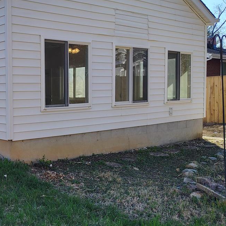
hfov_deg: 32.9
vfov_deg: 36.1
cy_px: 109
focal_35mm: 47
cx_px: -3
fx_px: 347
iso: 100
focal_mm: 5.56
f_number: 1.8
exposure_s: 1/278
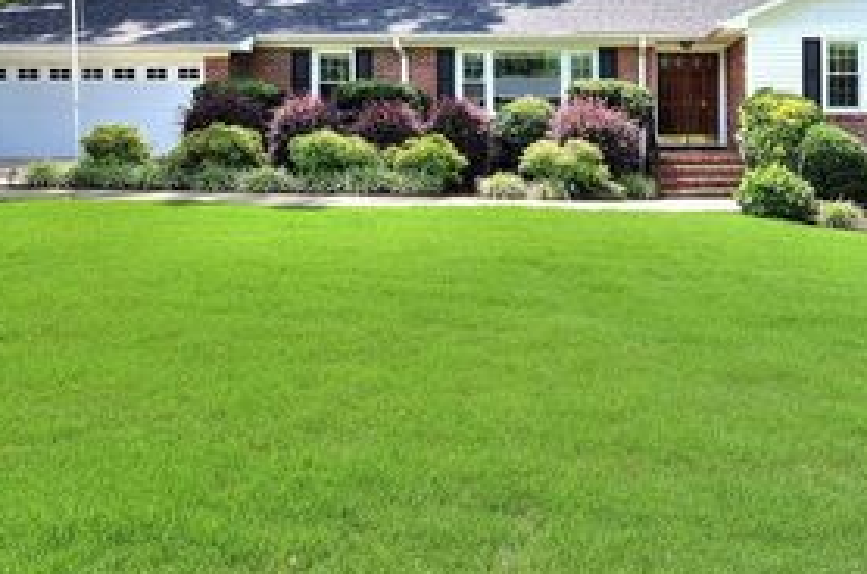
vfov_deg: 45.2
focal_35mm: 27
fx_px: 649
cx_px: 608
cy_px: 112
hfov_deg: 64.9
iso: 400
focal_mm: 15
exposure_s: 1/250
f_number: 11
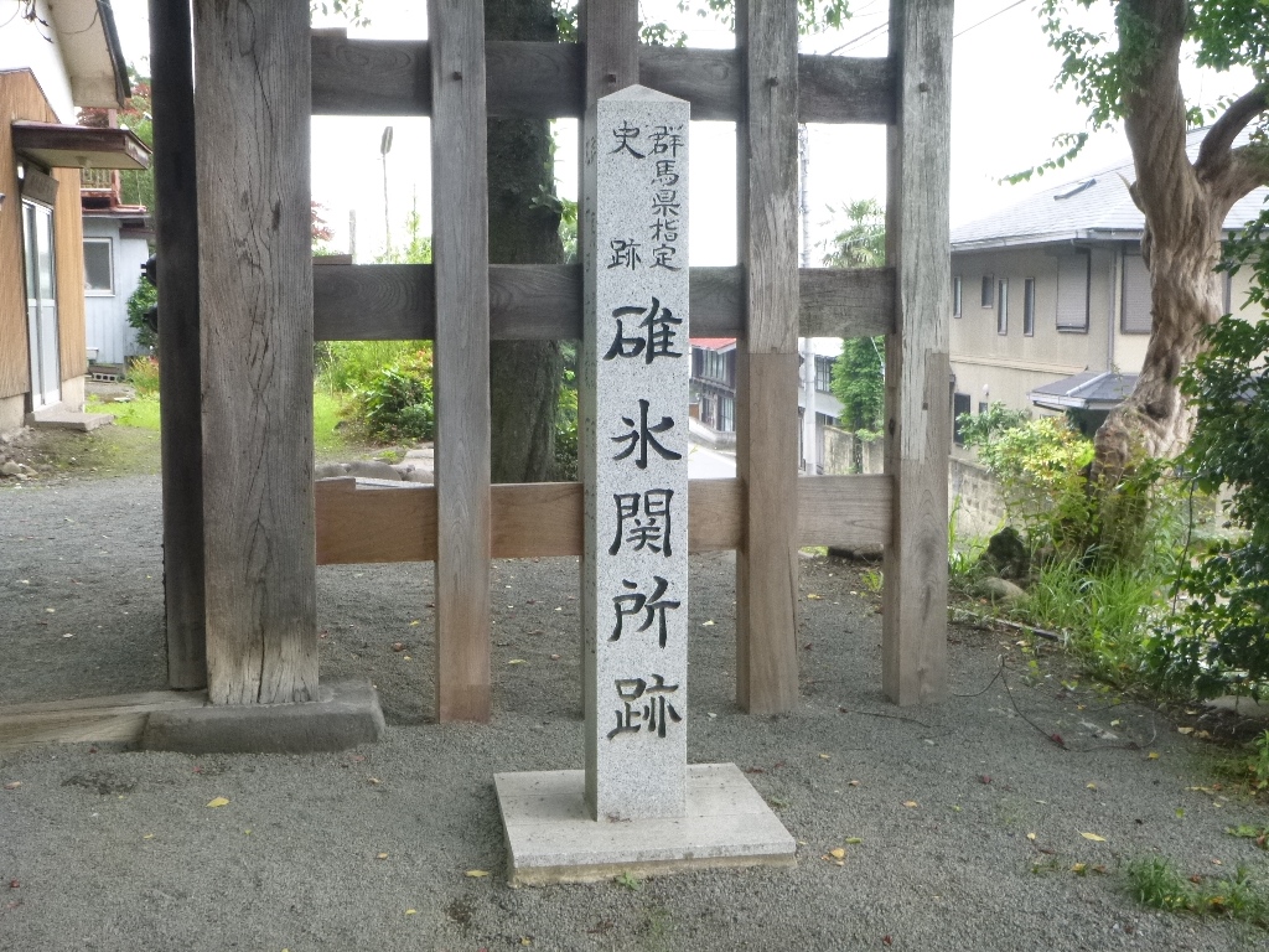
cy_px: 476
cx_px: 634
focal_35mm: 44
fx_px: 1613
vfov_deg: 32.9
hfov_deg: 42.9
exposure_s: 1/80
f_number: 4.7
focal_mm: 7.9
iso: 320
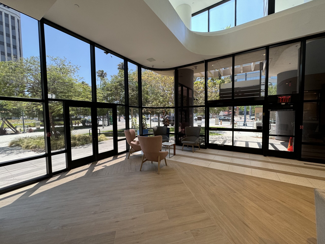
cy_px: 122
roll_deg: +0.8
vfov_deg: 85.7
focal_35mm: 14
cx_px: 162
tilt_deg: -3.3
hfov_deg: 102.1
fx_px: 131
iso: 125
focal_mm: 2.22
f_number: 2.2
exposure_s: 1/99
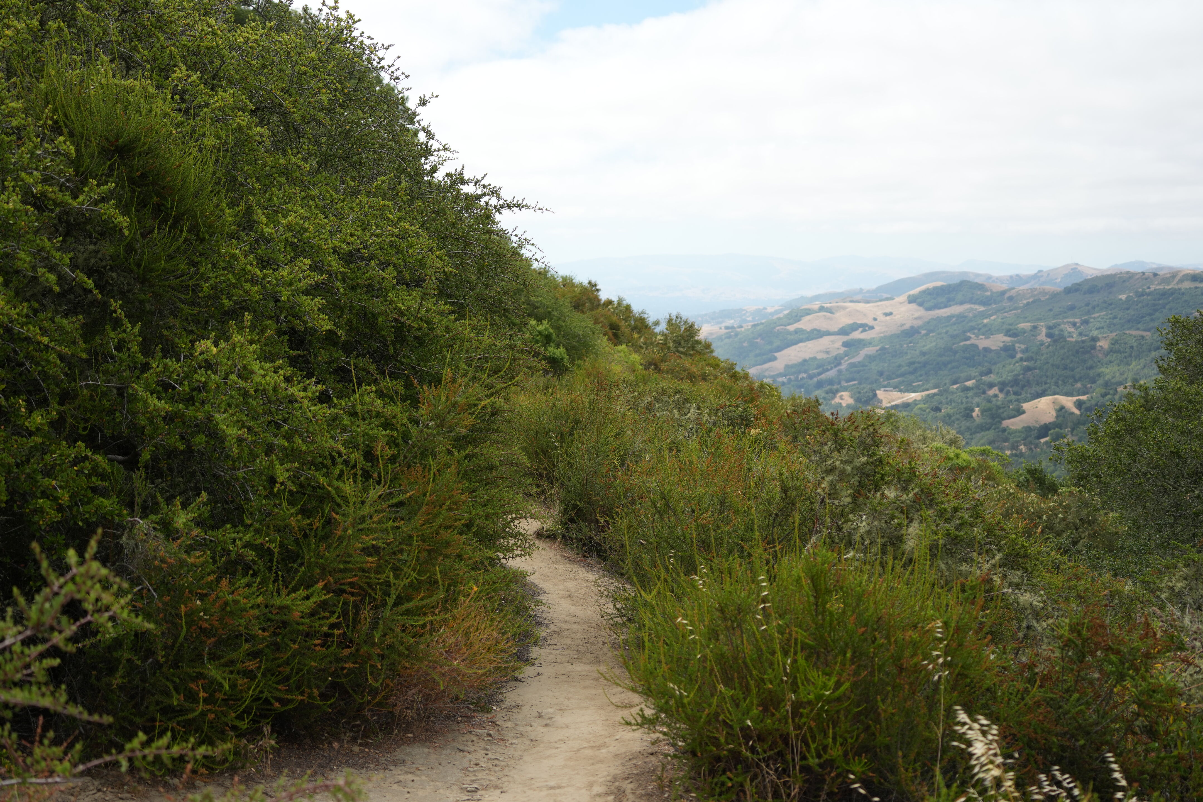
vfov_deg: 27.0
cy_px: 401
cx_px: 602
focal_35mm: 50
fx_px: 1671
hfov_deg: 39.6
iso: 200
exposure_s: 1/1000
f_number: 4.5
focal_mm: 50
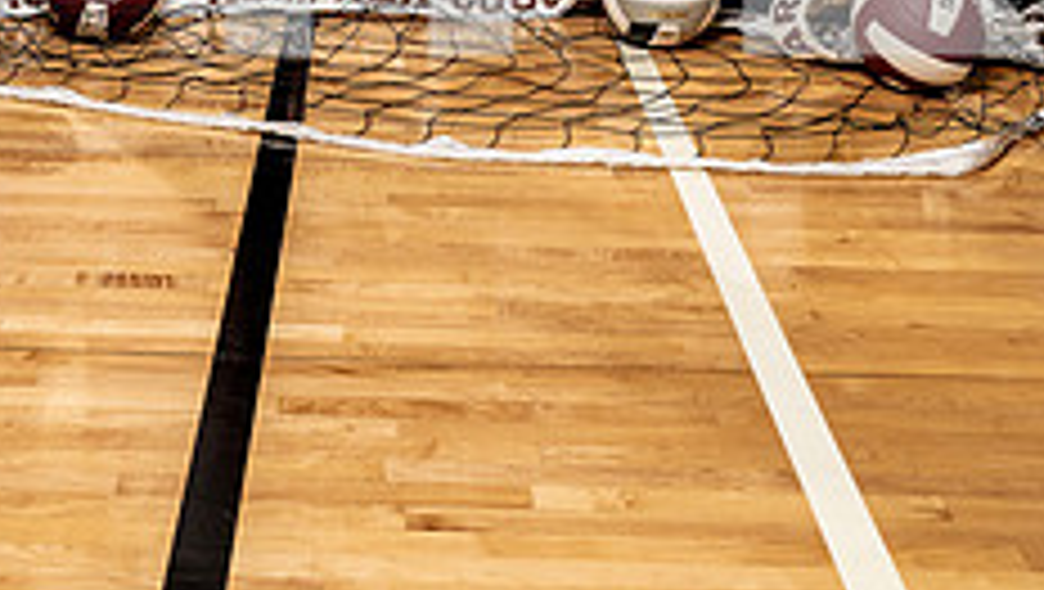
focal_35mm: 65
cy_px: -396
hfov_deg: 32.2
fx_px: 1801
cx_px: 387
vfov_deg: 16.3
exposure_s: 1/250
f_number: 5.6
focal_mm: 32
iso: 640
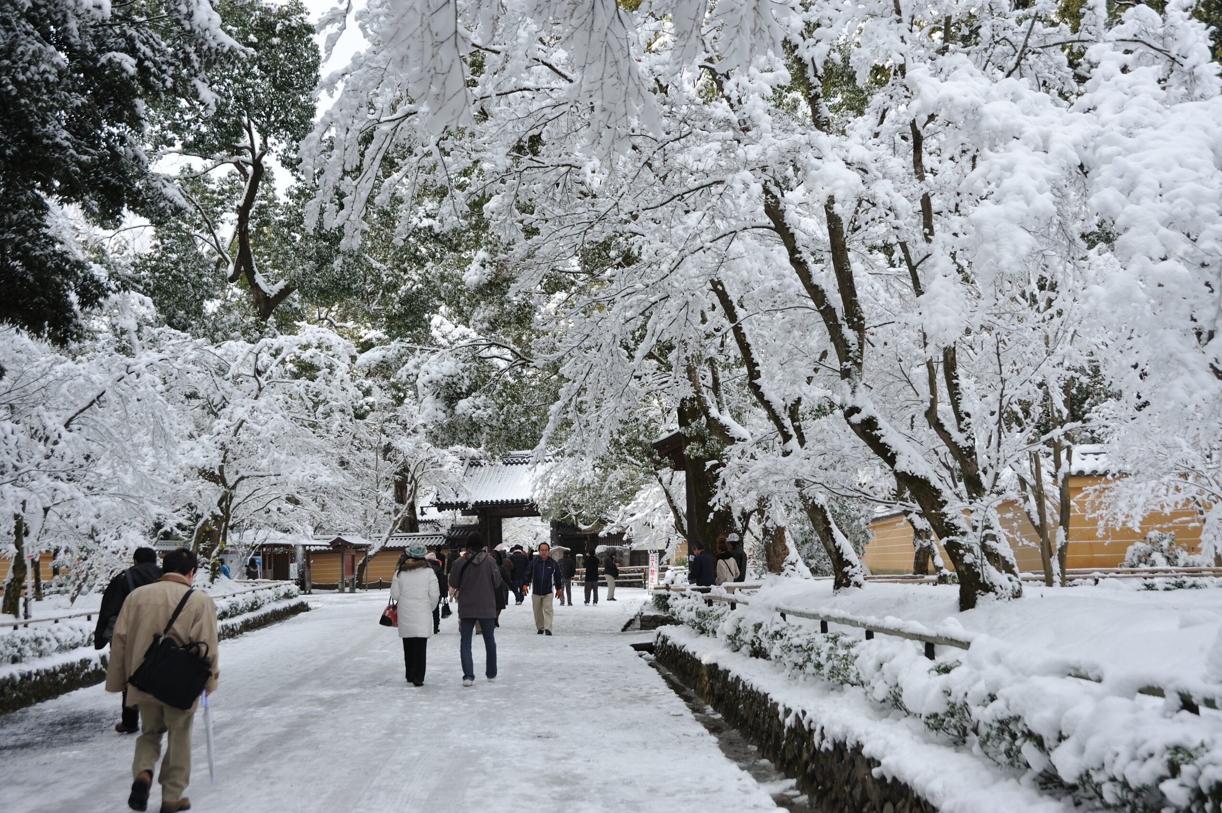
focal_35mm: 48
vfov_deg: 28.0
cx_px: 611
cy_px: 406
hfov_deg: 41.1
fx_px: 1628
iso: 200
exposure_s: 1/250
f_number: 8
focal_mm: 48
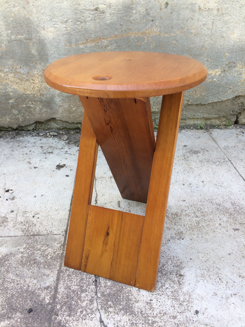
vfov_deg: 61.7
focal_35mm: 29
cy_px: 164
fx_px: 274
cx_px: 122
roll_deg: +0.6
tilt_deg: -33.1
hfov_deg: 48.2
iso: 32
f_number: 2.2
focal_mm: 4.15
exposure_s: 1/125
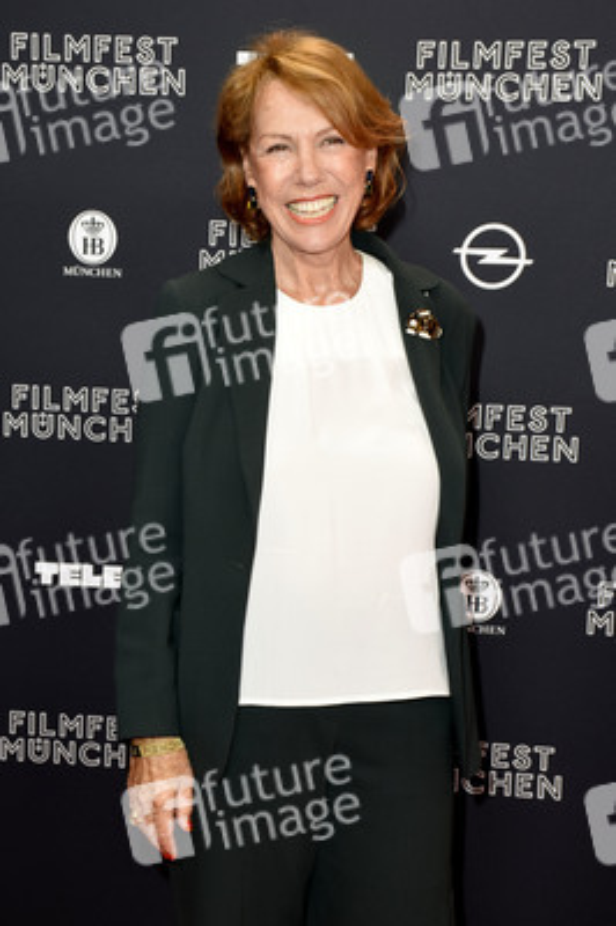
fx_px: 1620
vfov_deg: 31.9
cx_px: 308
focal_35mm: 63
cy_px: 463
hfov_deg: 21.5
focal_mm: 42
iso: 640
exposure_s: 1/125
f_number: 6.3
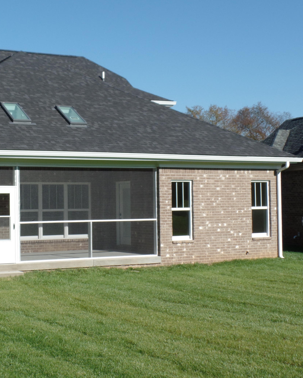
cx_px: 32
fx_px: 661
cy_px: 176
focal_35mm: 59
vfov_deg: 31.9
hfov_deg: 25.1
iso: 80
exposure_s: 1/750
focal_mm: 7.5
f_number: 3.6
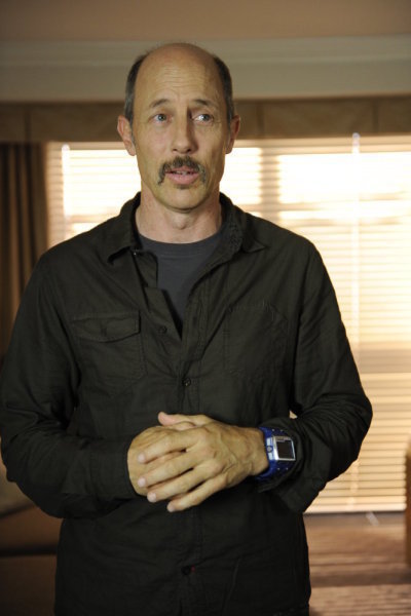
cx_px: 206
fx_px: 822
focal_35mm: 48
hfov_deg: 28.1
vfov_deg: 41.1
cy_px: 308
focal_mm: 48
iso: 1600
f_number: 2.8
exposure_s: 1/160
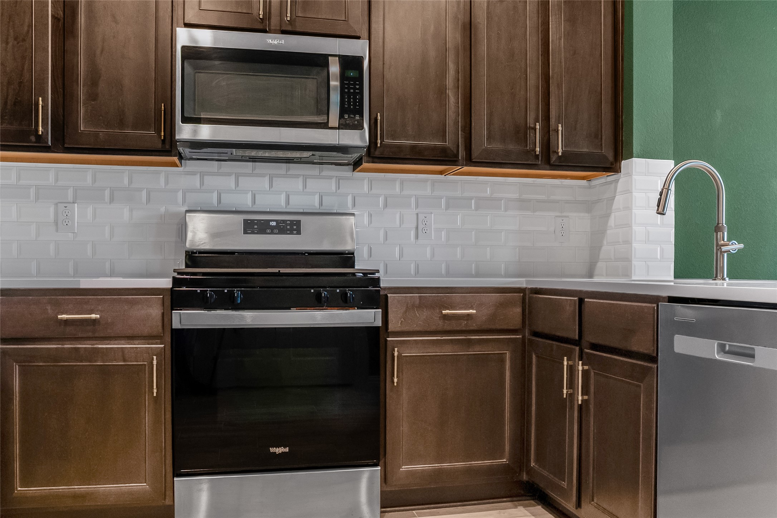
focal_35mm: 31
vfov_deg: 42.3
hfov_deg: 60.3
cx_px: 388
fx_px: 669
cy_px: 259
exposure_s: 1/10
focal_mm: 21
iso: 1250
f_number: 11
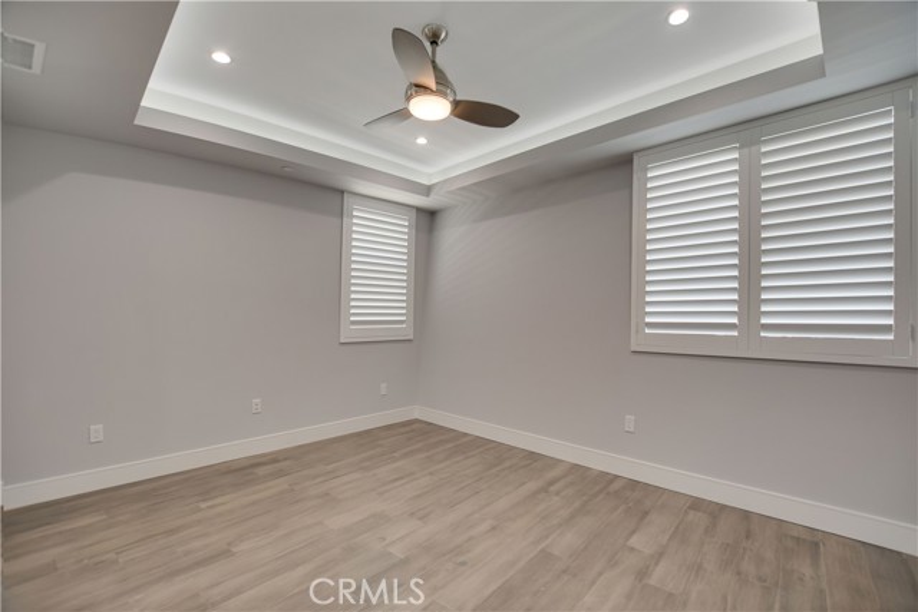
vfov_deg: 77.4
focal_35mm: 15
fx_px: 383
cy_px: 306
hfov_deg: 100.4
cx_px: 459
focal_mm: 10
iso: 400
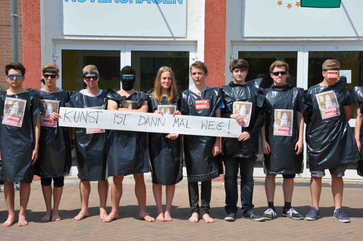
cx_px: 182
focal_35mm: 68
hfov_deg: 29.9
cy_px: 120
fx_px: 680
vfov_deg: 20.1
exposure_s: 1/400
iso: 200
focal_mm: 45
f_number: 10
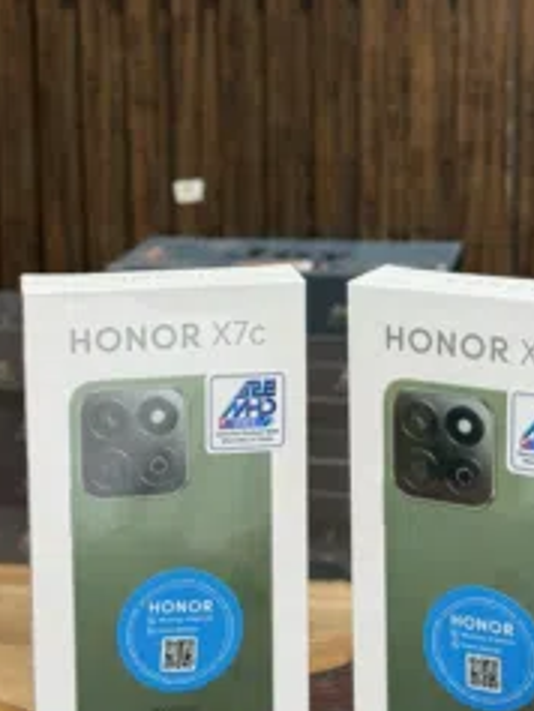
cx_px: 297
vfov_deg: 24.0
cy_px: 225
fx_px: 1665
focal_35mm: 81
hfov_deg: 18.2
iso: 160
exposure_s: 1/100
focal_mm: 6.76
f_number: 1.78
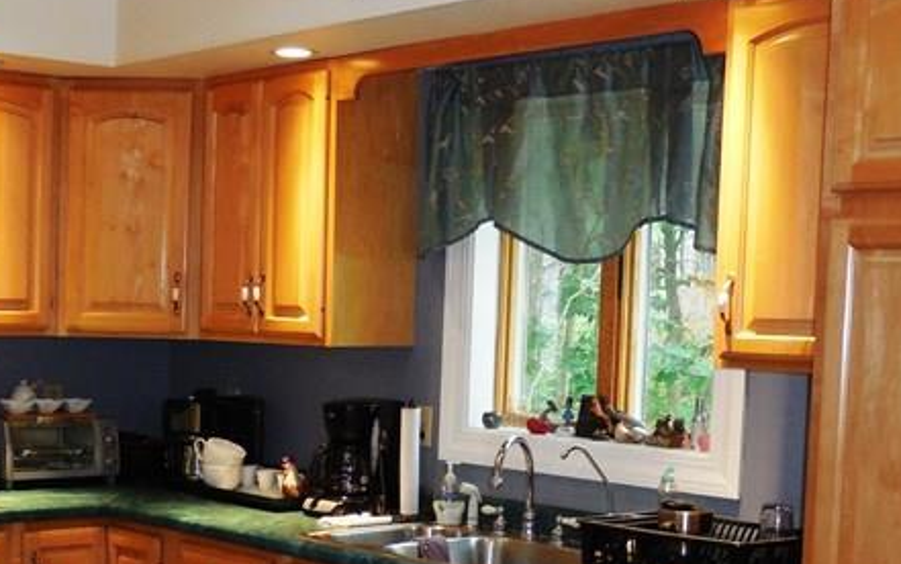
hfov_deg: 31.8
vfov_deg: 20.0
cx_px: 331
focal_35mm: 64
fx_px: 1572
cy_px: 492
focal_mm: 4.6
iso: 250
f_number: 3.5
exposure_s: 1/25
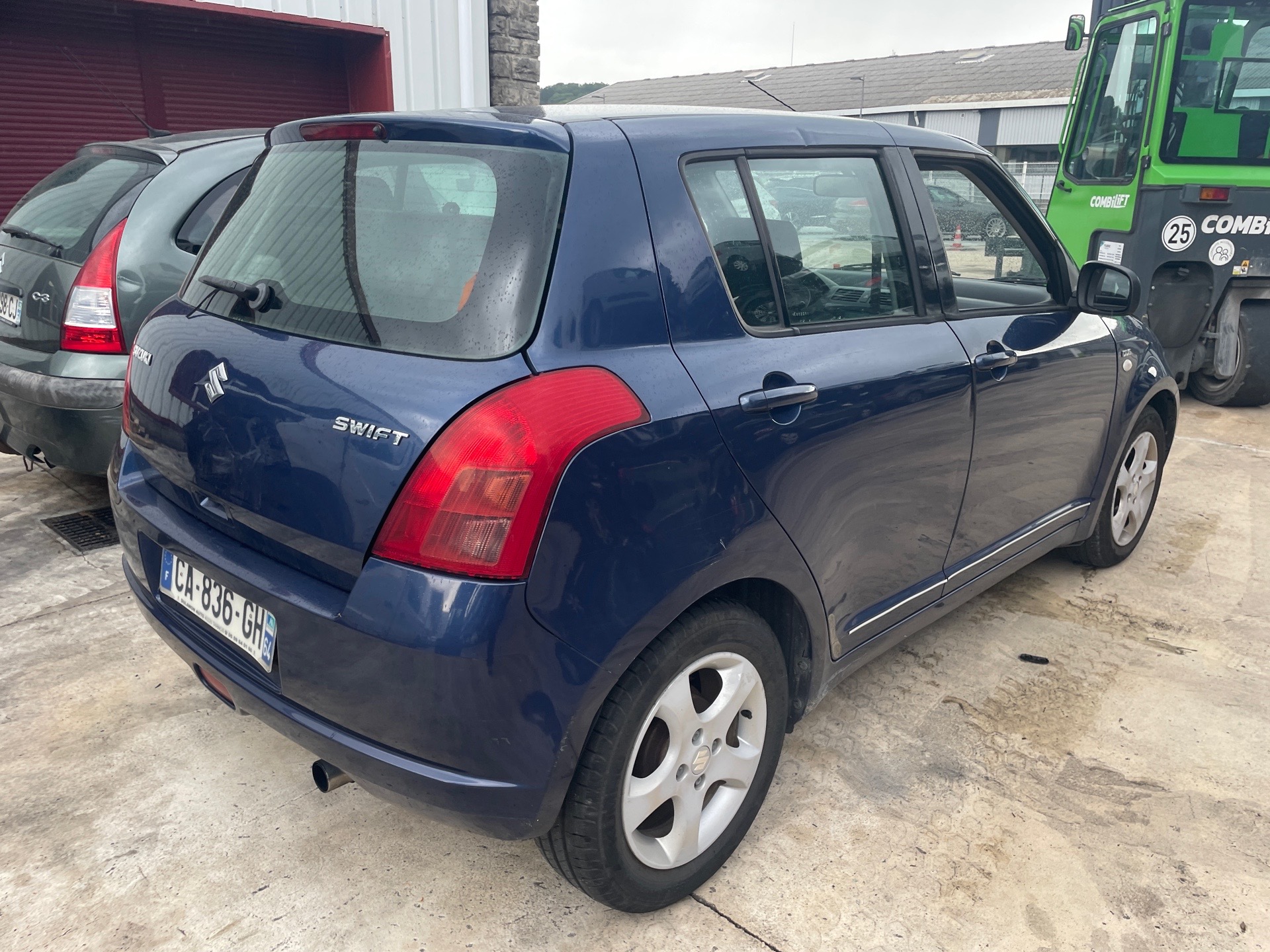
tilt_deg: -15.4
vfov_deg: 53.1
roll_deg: +1.3
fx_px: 954
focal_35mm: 26
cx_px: 635
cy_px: 476
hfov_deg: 67.3
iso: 40
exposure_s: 1/121
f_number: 1.6
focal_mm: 4.2
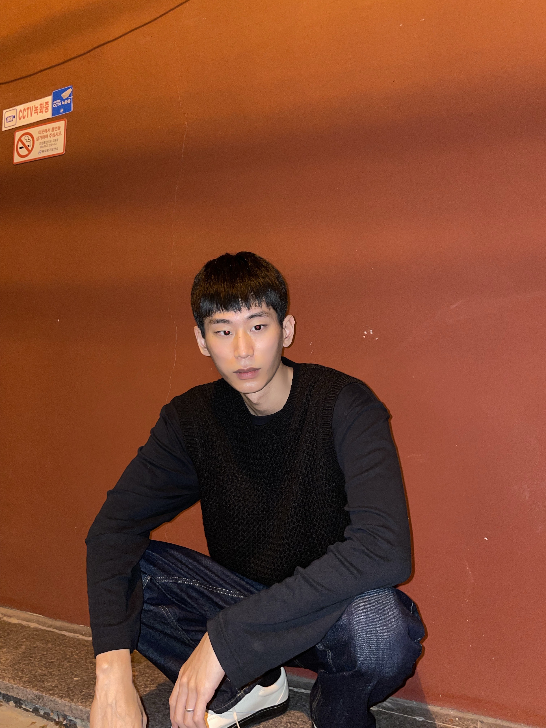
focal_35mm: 26
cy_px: 364
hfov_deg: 53.1
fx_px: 547
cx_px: 273
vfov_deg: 67.3
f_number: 1.6
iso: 64
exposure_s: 1/4
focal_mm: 4.2
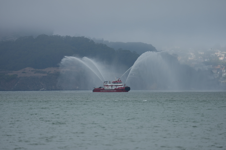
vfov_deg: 3.4
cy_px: 75
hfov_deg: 5.2
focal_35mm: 400
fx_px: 2511
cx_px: 113
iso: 200
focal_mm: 400
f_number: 4.5
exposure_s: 1/1250
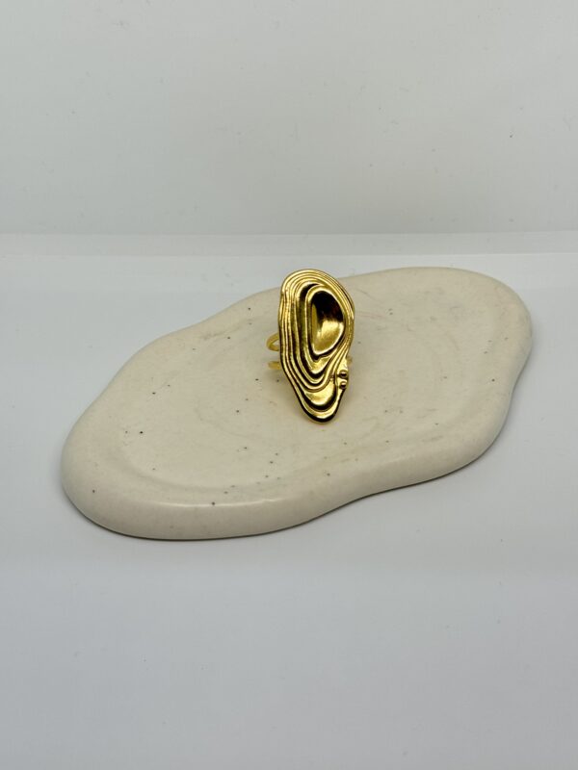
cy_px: 385
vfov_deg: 39.7
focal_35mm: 48
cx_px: 289
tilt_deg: -33.7
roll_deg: +1.6
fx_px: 1069
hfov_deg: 30.3
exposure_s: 1/362
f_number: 1.78
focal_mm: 6.76
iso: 64
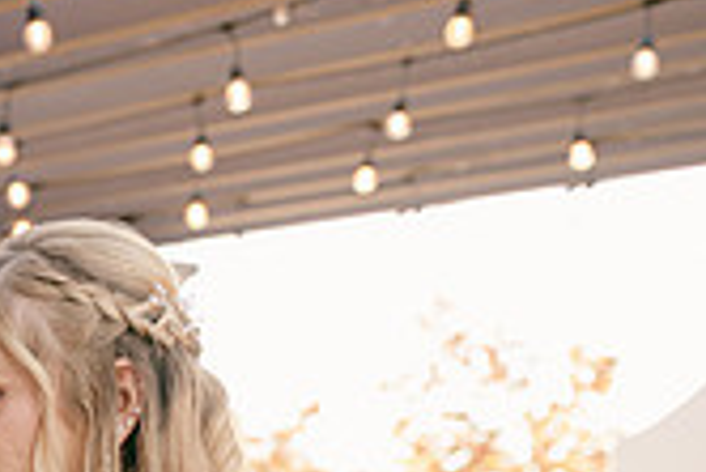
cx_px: -523
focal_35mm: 122
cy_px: 721
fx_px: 2395
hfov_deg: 14.8
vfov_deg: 10.8
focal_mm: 35
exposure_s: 1/100
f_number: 2.5
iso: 64
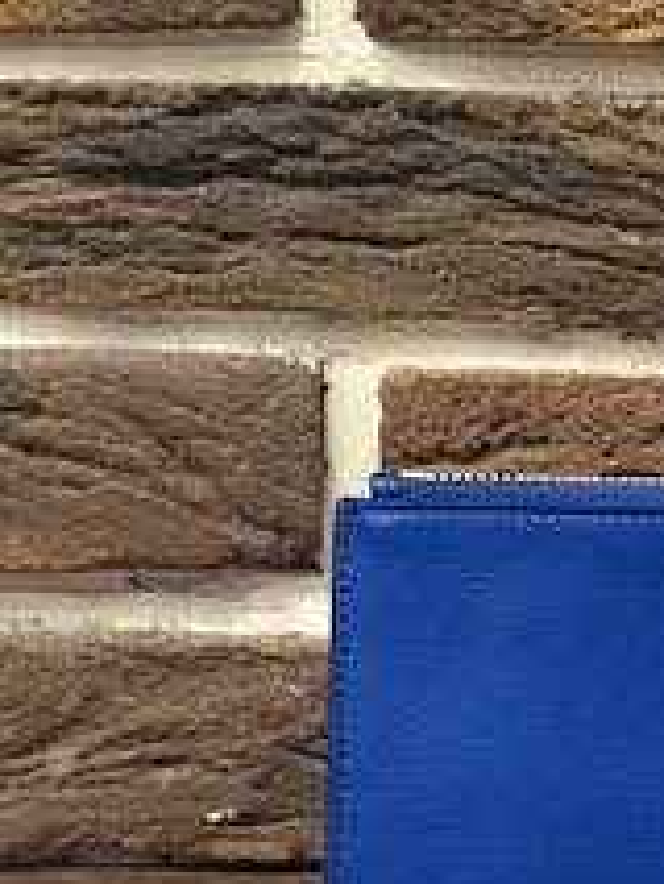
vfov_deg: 16.4
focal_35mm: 120
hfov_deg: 12.1
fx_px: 3066
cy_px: 612
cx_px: 759
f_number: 1.78
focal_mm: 6.76
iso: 640
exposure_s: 1/30
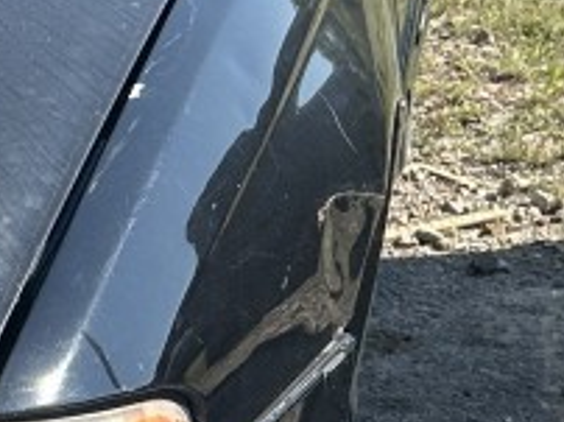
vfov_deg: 8.7
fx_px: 2685
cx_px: -578
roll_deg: +1.9
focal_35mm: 165
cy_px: 724
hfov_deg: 10.9
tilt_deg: -23.9
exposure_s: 1/2457
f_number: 1.5
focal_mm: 5.7
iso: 50
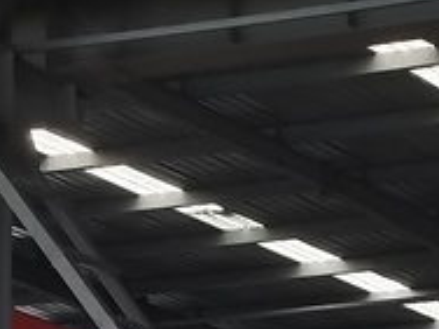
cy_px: 1038
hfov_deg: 9.7
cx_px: 1245
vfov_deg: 7.6
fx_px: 2105
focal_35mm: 166
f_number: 1.8
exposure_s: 1/100
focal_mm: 5.58
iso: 250
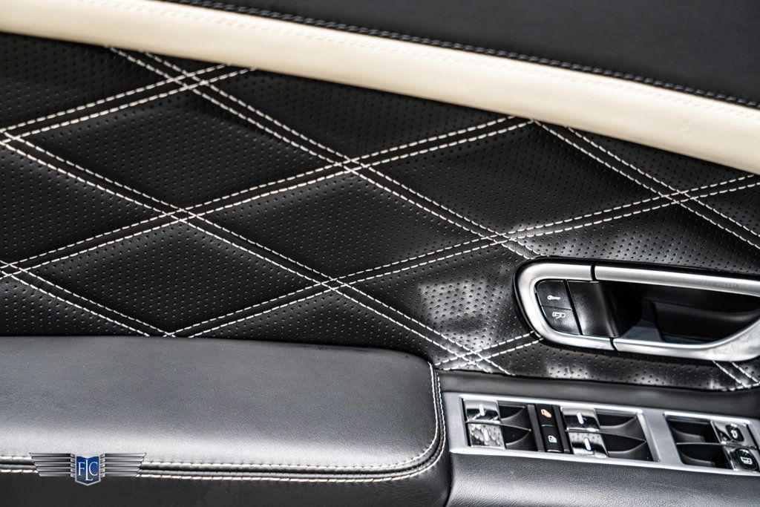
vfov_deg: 21.9
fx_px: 1309
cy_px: 254
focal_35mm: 62
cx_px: 380
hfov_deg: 32.4
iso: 1600
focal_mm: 62
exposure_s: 1/20
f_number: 4.5
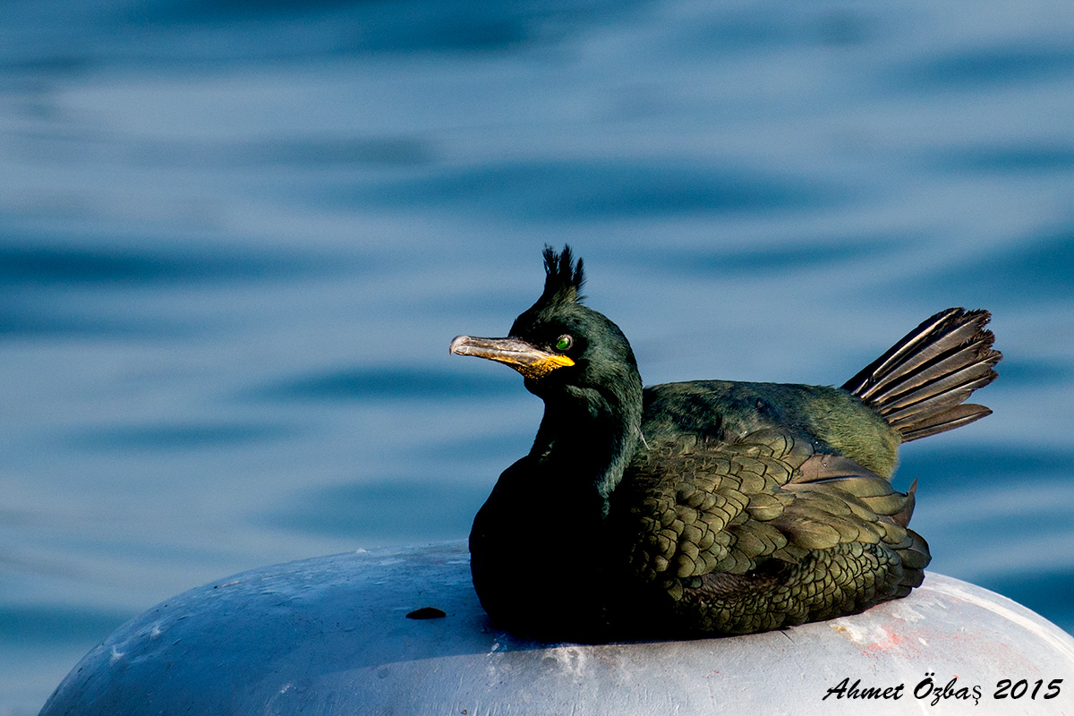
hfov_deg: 4.1
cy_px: 358
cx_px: 537
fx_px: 14915
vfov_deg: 2.7
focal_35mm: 500
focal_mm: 500
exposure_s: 1/800
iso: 160
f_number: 5.6
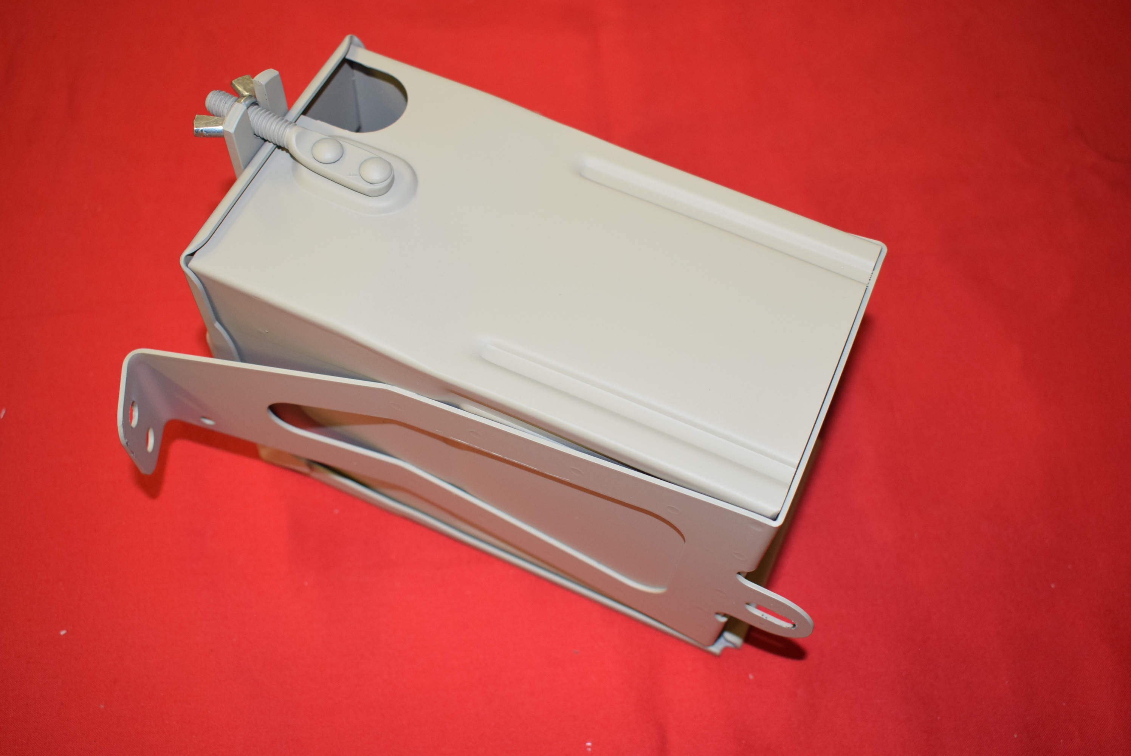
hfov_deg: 51.2
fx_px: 1179
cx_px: 566
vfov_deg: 35.6
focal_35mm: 38
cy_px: 378
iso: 800
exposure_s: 1/60
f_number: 5
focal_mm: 25
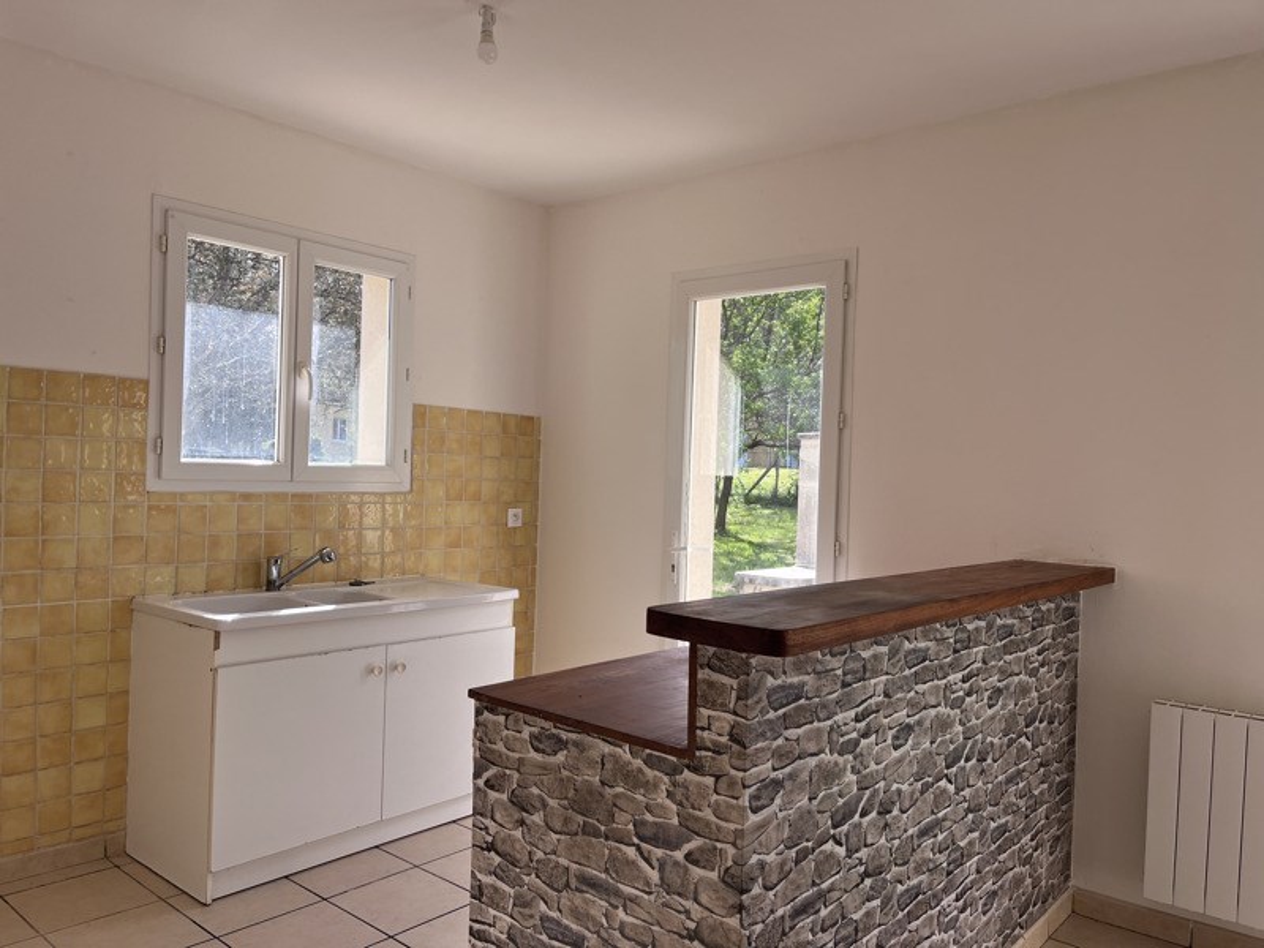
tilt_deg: -0.6
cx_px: 632
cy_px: 474
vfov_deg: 53.1
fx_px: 949
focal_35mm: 26
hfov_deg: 67.3
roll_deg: -1.9
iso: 50
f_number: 1.6
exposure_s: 1/589
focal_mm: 5.1
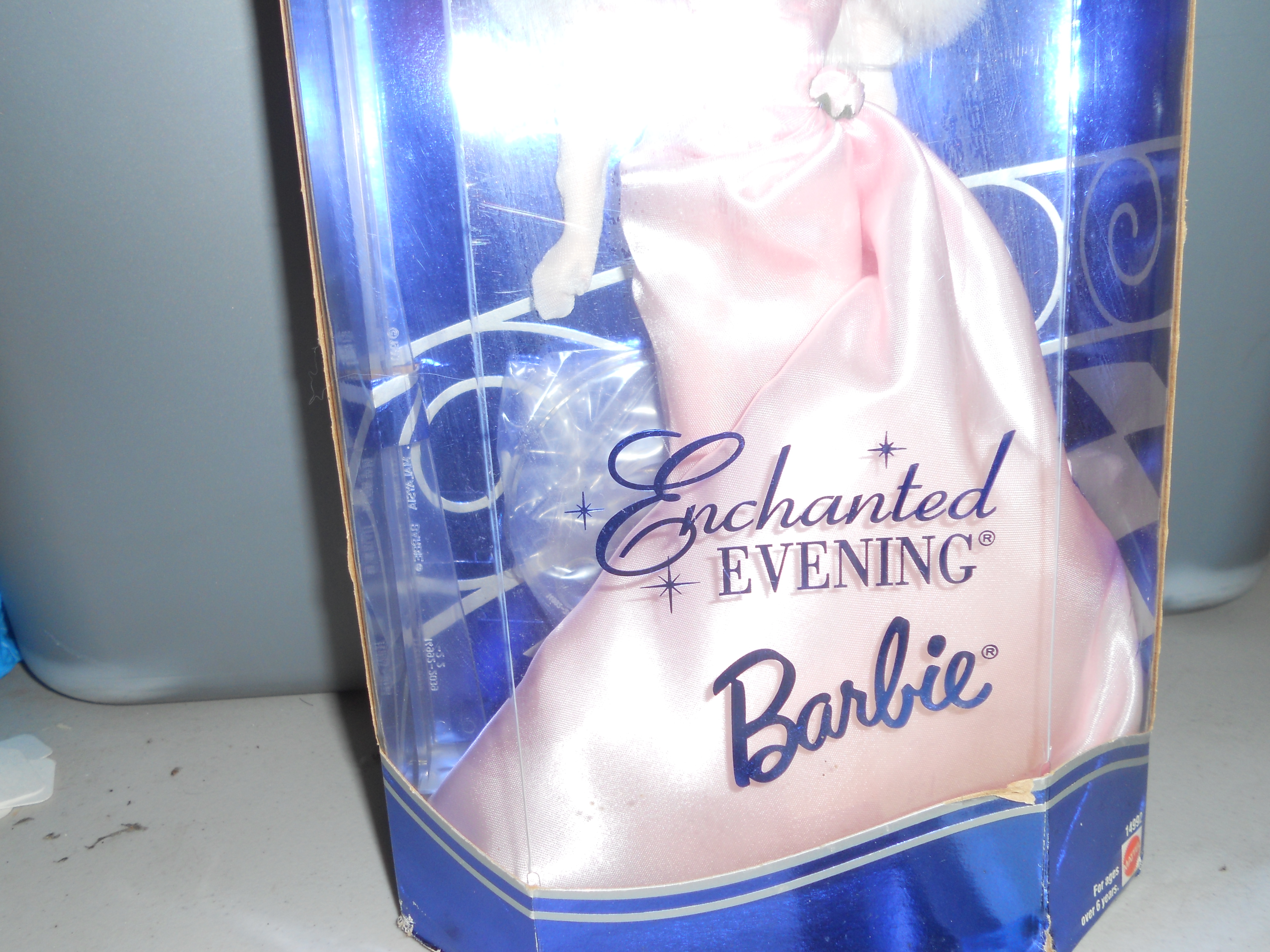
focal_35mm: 32
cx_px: 635
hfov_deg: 56.8
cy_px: 476
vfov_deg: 44.2
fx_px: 1174
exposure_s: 1/25
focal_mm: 5.8
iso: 80
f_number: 3.5
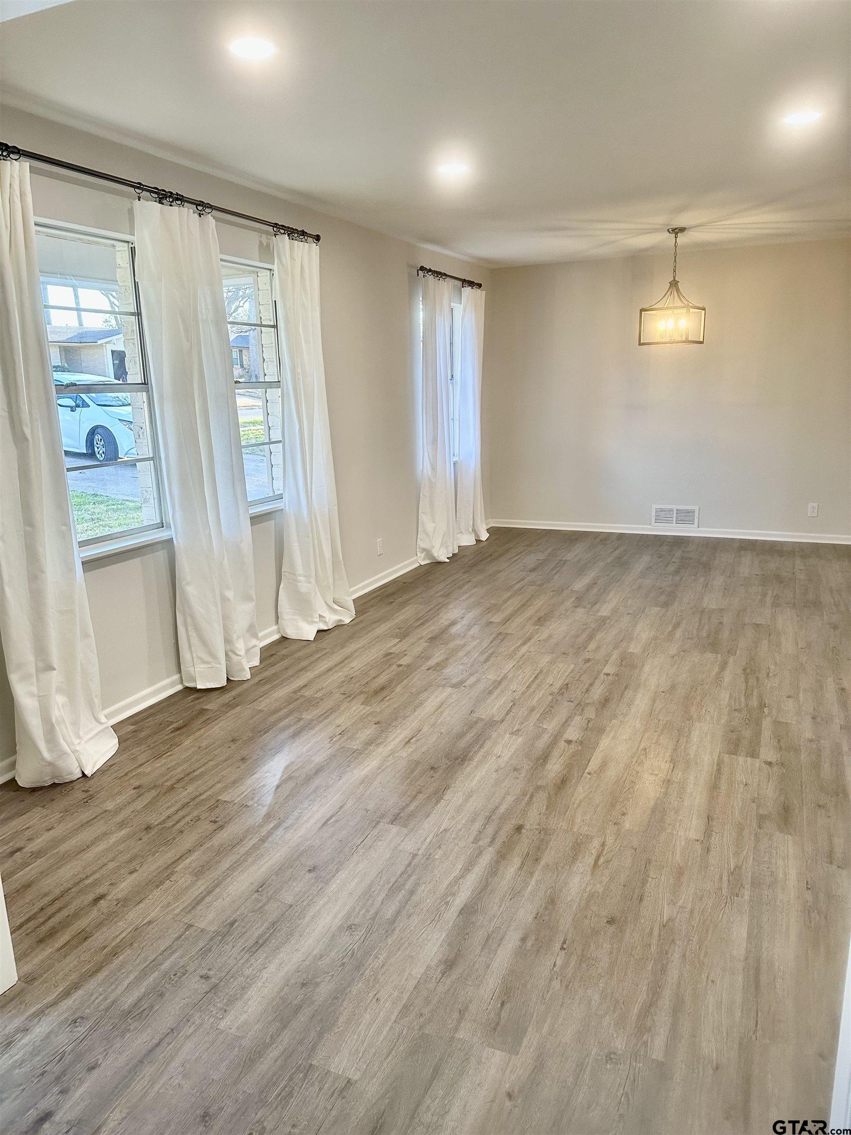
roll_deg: +1.8
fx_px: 787
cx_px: 426
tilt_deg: -12.4
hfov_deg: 56.8
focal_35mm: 24
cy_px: 568
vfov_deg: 71.6
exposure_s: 1/120
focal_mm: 6.86
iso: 160
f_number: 1.78
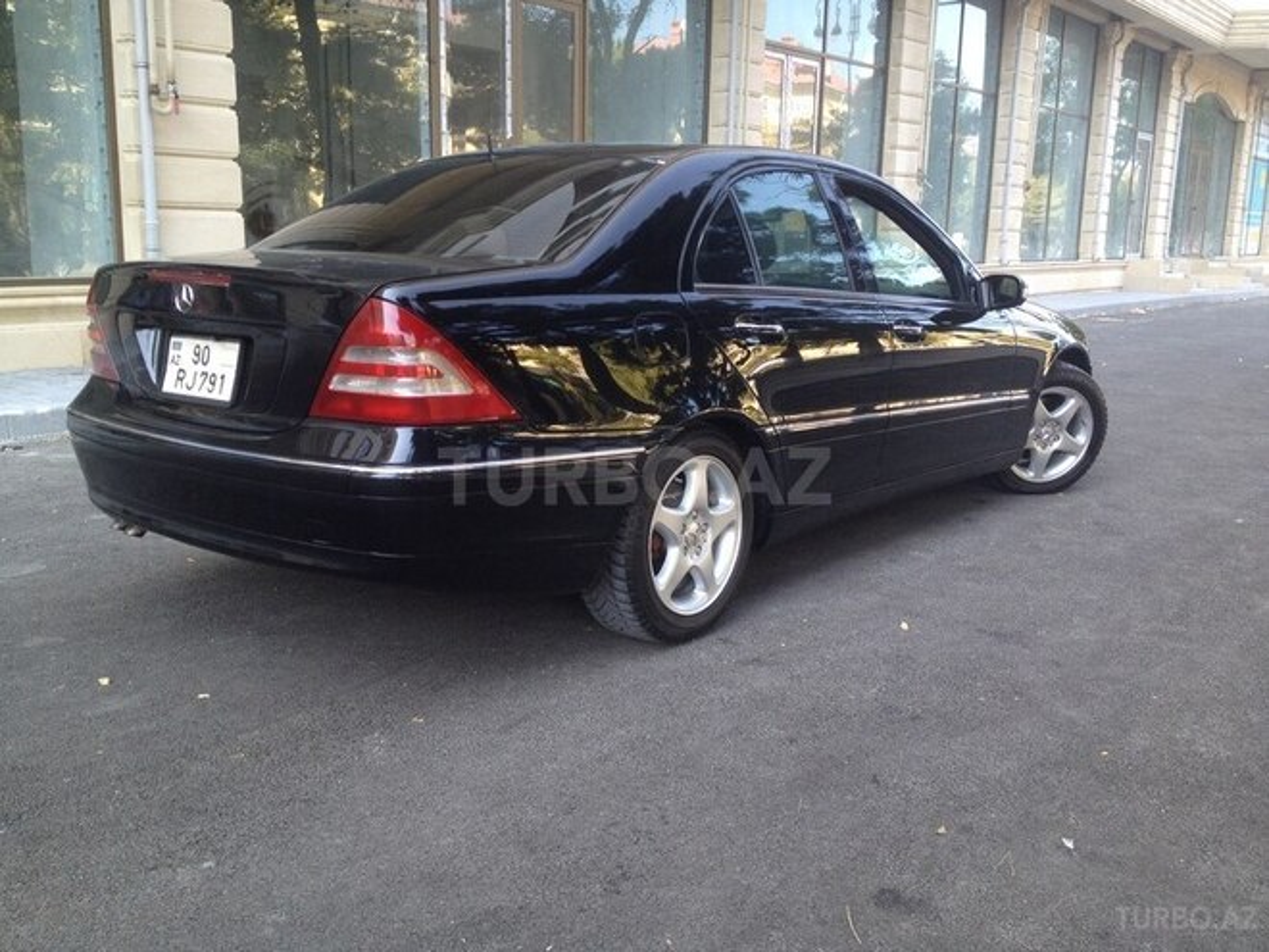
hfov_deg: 52.6
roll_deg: -1.3
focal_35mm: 35
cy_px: 476
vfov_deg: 40.7
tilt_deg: -14.9
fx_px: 1283
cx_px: 634
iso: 80
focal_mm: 4.28
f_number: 2.4
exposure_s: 1/120
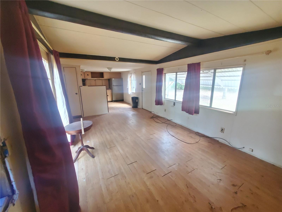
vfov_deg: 89.9
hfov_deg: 106.2
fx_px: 106
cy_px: 106
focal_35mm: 13
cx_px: 141
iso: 500
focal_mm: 1.8
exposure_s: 1/30
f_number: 2.2
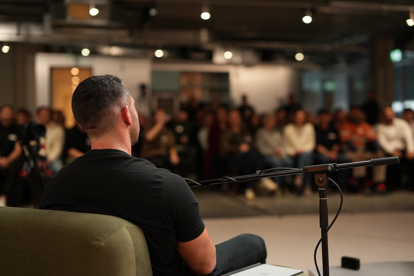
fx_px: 575
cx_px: 207
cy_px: 138
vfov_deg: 27.0
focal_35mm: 50
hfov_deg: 39.6
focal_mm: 50
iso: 1600
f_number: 1.8
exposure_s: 1/400
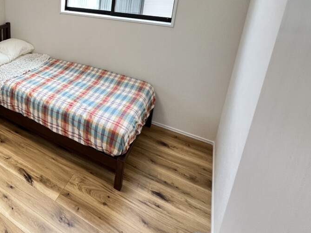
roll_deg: +0.9
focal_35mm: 25
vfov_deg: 50.2
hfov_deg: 57.7
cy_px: 35
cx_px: 21
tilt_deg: -15.2
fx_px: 225
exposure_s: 1/120
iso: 160
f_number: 1.8
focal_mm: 1.57
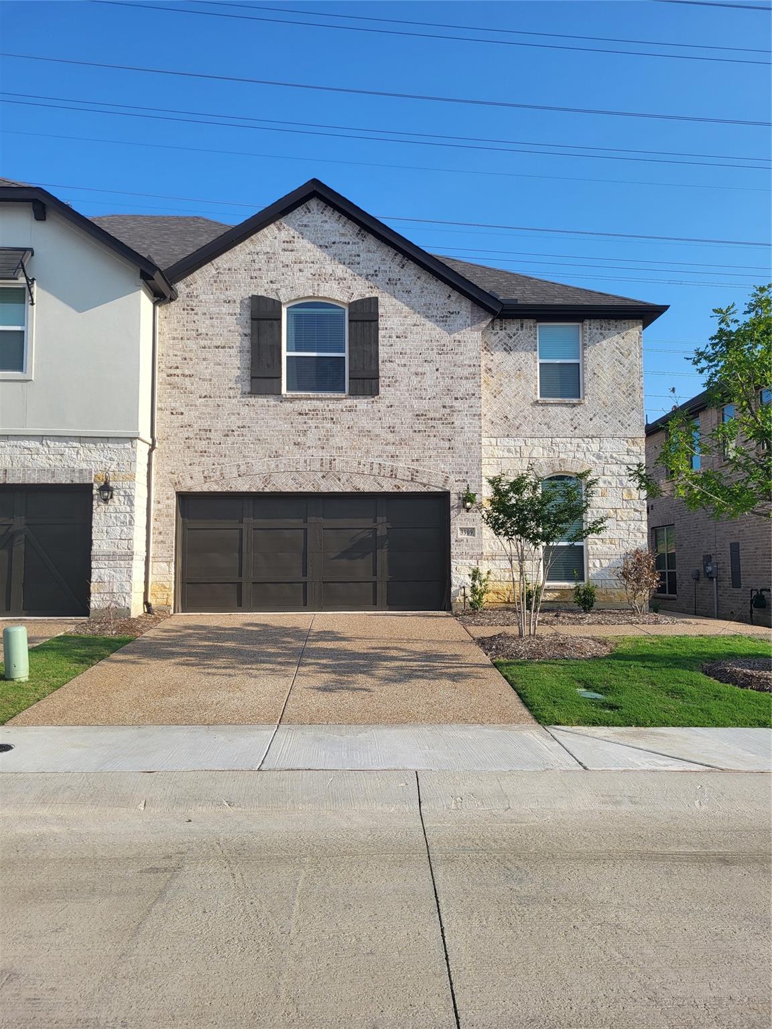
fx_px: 773
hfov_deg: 53.1
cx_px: 386
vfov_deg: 67.3
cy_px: 514
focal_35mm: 26
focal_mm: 5.4
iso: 40
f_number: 1.8
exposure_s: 1/1941
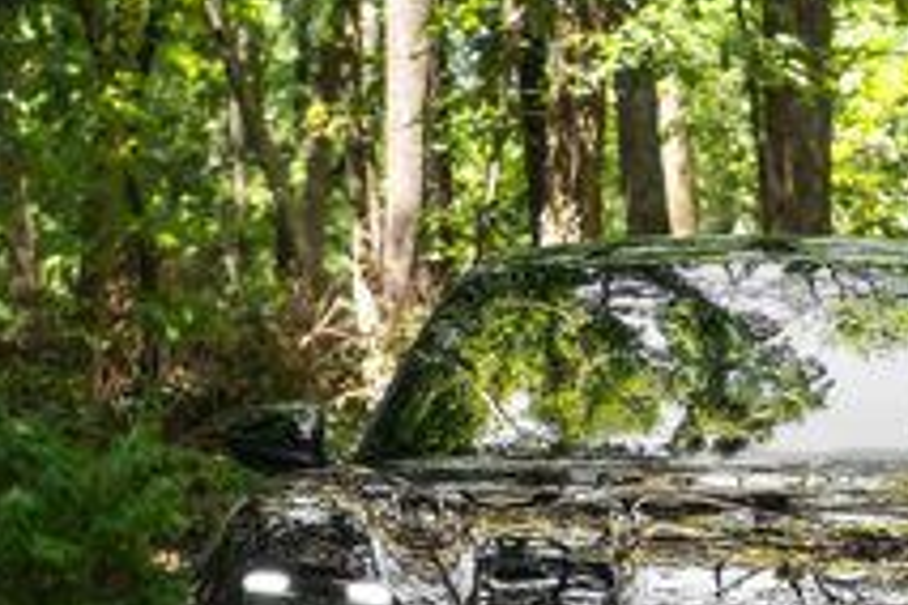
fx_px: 4691
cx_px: 793
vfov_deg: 7.3
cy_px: 675
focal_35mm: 186
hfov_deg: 11.0
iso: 640
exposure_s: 1/800
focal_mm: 62
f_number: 4.5
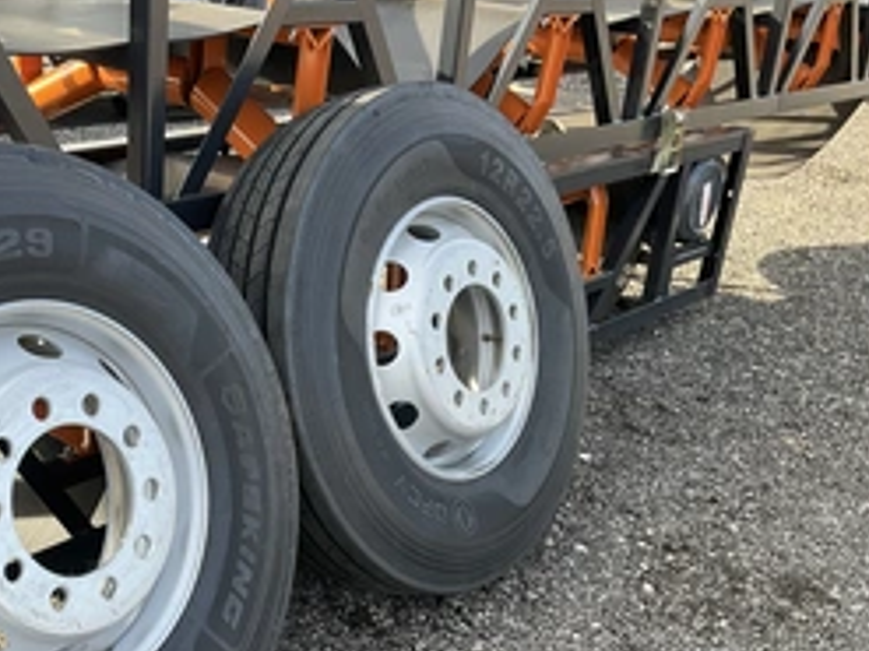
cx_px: 190
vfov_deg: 30.6
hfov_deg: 39.1
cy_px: 429
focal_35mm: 47
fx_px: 1179
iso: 20
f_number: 1.8
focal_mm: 3
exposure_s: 1/160
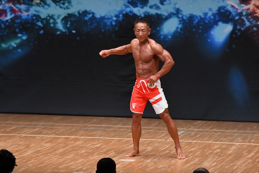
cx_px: 130
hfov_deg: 7.2
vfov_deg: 4.8
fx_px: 2049
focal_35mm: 285
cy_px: 86
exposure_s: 1/400
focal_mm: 190
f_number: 5.6
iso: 6400
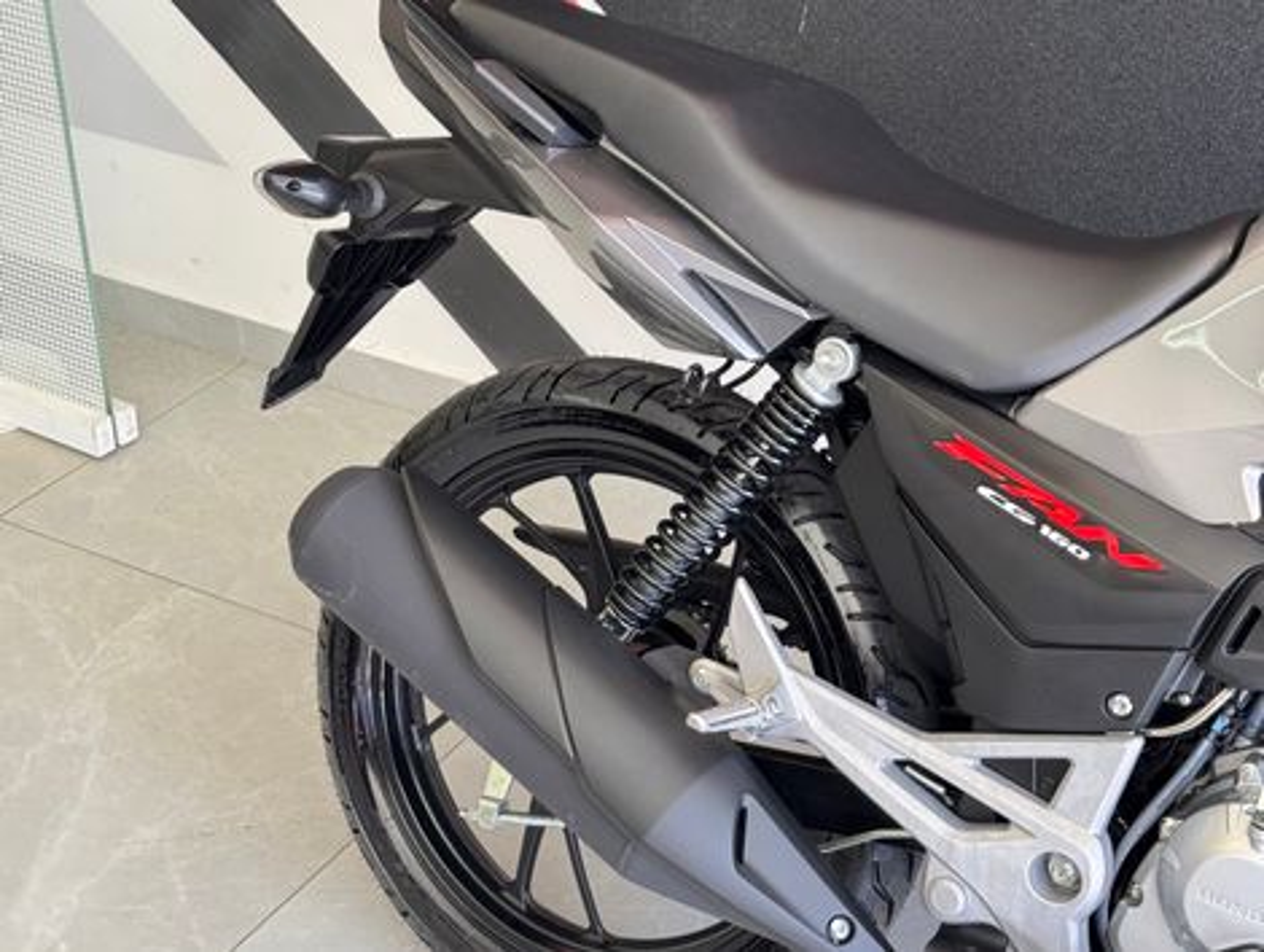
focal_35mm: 48
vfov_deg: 30.3
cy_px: 476
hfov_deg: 39.6
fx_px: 1755
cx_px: 632
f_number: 1.78
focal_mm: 6.76
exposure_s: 1/60
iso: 100
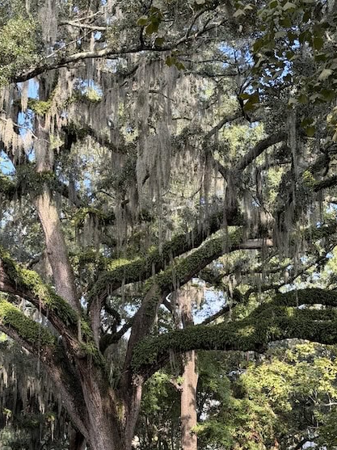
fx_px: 897
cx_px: 103
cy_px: 258
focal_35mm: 69
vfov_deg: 28.1
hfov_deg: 21.2
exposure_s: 1/469
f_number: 1.8
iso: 80
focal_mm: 6.8
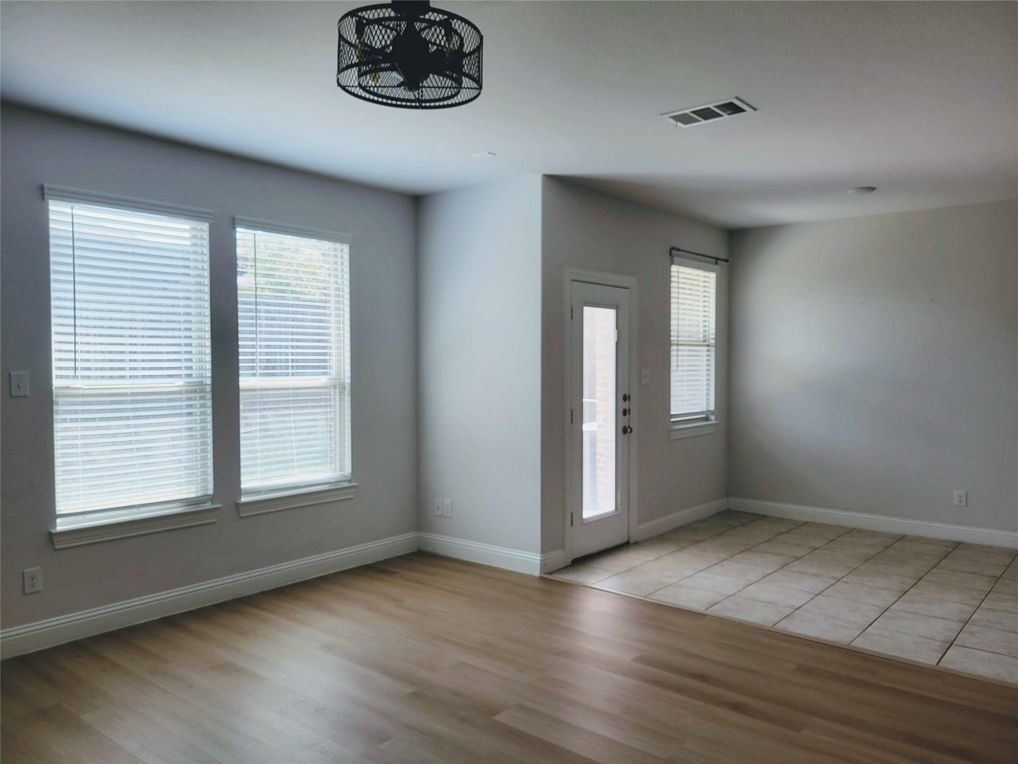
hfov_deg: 67.3
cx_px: 509
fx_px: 765
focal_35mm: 26
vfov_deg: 53.1
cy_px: 382
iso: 50
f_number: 1.8
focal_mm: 5.4
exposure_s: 1/120
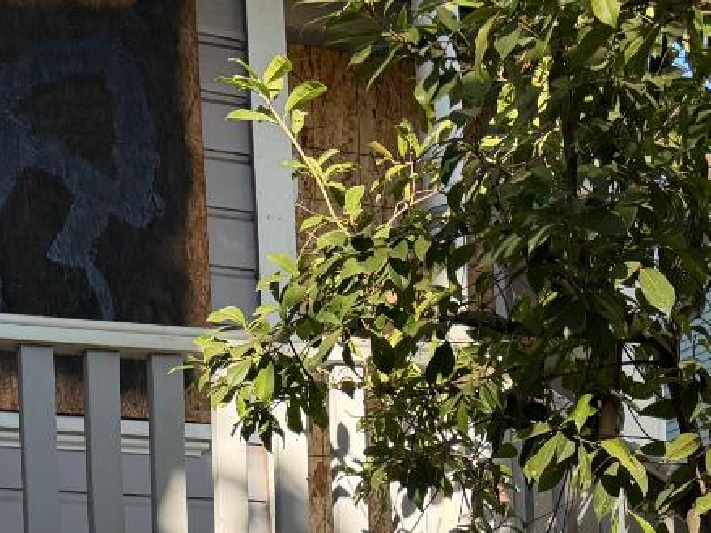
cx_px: 81
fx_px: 1684
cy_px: 872
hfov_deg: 23.3
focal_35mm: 82
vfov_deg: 16.0
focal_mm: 6.76
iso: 100
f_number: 1.78
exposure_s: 1/943
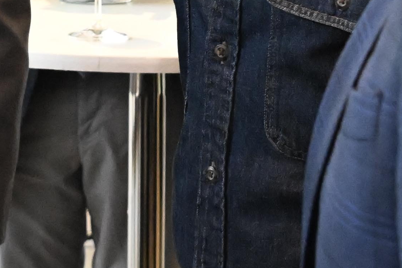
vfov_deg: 7.6
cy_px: -148
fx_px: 1976
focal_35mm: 177
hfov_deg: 11.6
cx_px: 182
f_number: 5
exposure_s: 1/200
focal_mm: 24
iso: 6400
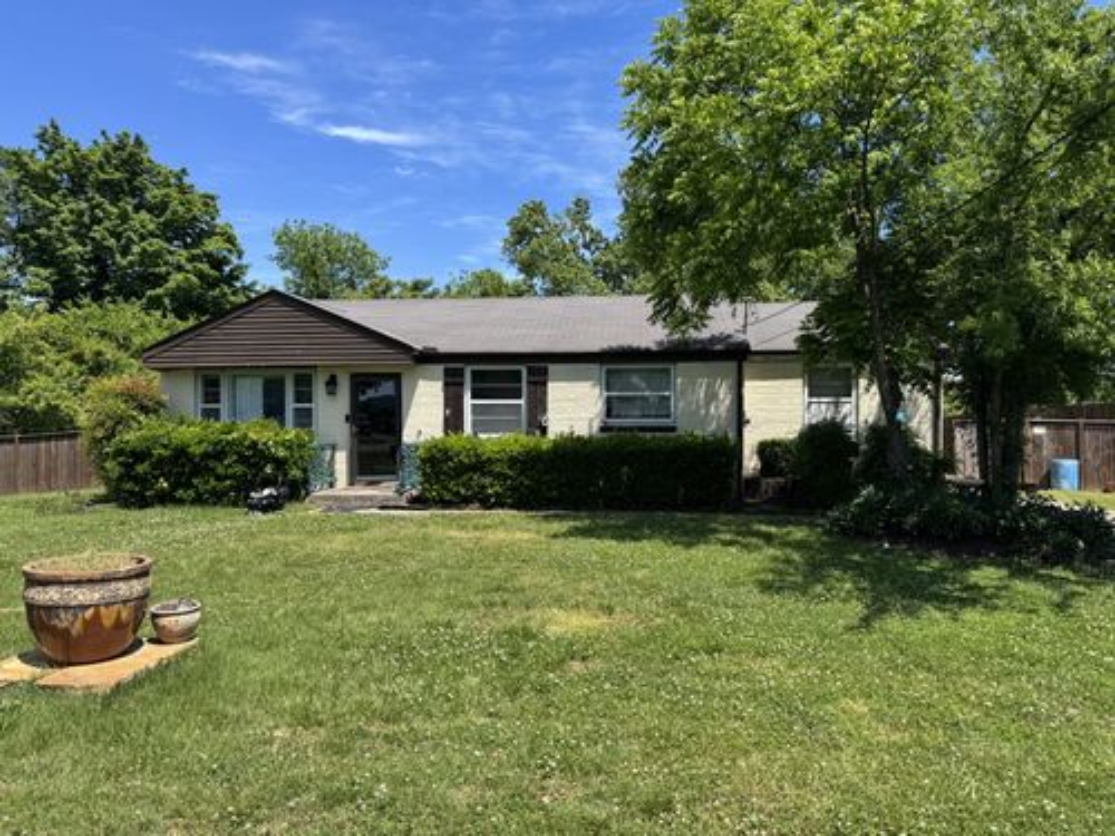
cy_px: 418
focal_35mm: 24
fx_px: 773
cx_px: 558
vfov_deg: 56.8
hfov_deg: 71.6
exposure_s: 1/2710
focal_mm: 6.76
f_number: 1.78
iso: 80
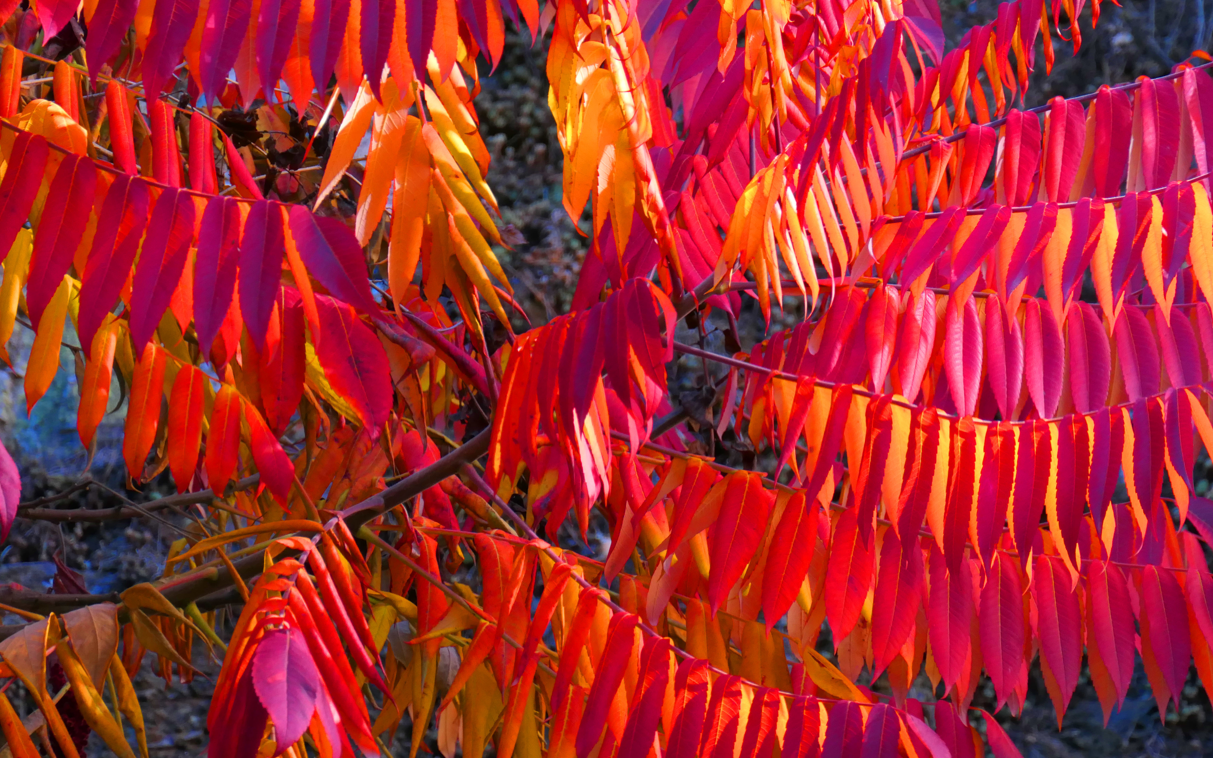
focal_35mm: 406
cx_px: 565
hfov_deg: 5.2
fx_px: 13422
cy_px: 367
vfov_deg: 3.2
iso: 640
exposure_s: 1/125
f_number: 7.1
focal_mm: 132
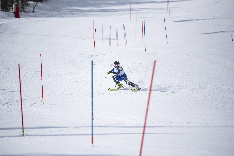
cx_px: 117
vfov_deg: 4.6
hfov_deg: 6.9
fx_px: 1951
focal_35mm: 300
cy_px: 78
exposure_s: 1/2500
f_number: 4
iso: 80
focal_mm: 300
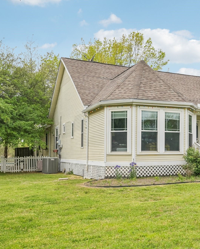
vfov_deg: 42.9
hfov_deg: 32.8
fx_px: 318
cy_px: 125
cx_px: 187
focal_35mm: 43
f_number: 8
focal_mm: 30
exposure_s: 1/1000
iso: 400
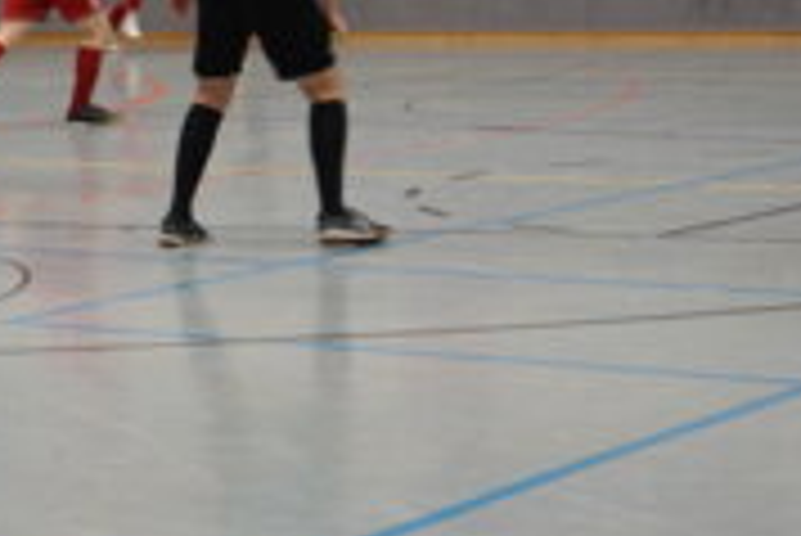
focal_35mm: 131
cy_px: 126
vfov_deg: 10.5
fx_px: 2920
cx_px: 117
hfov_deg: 15.5
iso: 640
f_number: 4.5
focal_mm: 39
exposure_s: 1/60
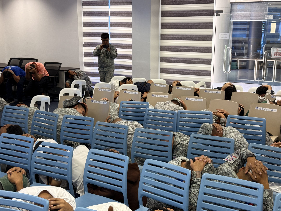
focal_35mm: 48
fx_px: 390
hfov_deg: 39.7
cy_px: 106
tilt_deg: -10.9
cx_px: 140
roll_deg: -0.9
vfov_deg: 30.3
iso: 100
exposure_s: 1/60
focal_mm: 6.76
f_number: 1.78
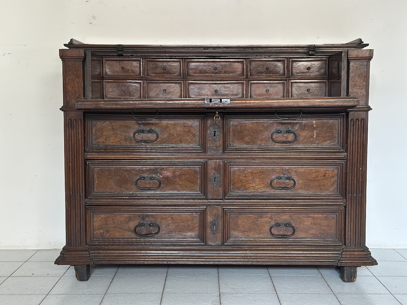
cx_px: 204
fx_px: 564
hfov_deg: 39.7
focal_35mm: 48
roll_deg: +1.1
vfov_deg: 30.3
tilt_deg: -5.6
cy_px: 152
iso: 320
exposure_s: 1/60
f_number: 1.78
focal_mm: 6.86
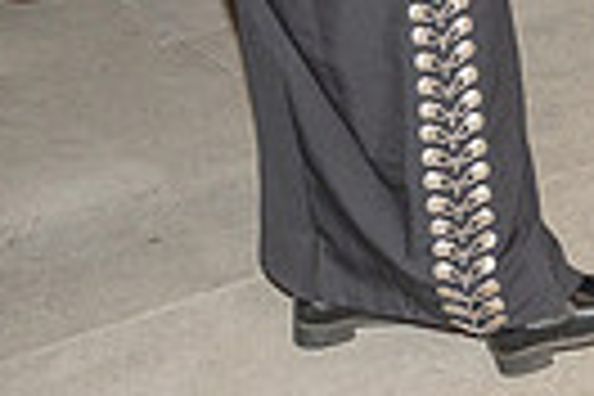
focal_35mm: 123
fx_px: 2029
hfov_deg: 15.6
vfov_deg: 10.6
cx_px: 842
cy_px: -245
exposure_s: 1/200
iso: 800
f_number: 3.5
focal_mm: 28
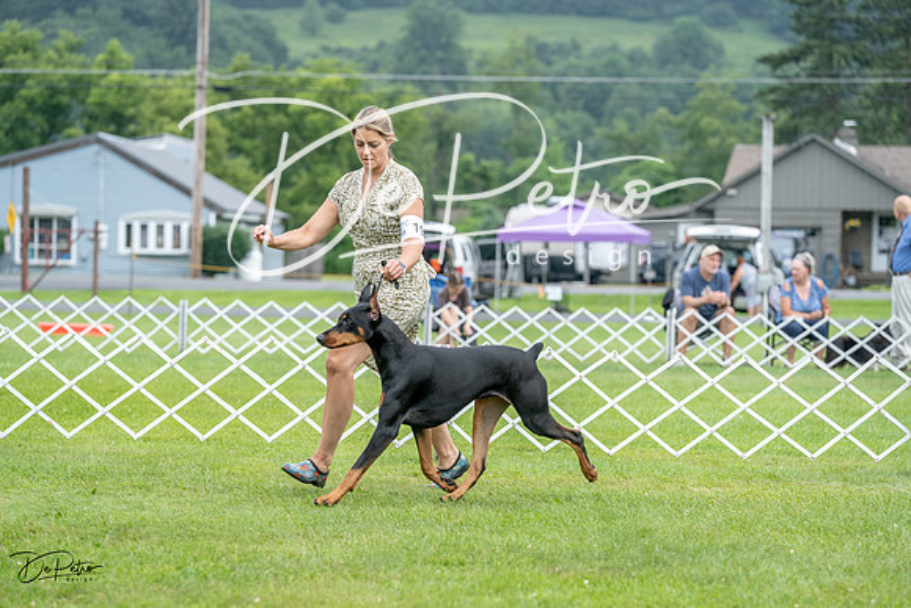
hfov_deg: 15.1
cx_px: 456
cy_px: 304
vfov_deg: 10.1
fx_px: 3442
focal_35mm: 136
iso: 400
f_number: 4.5
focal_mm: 136
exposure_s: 1/640
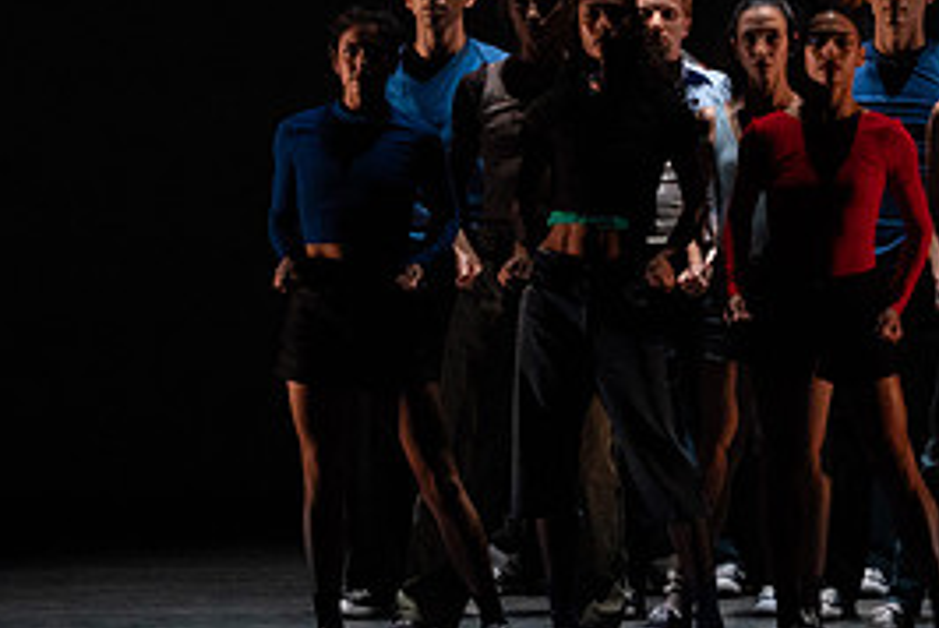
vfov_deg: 3.2
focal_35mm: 436
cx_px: 727
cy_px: 44
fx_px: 11385
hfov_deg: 4.7
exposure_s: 1/400
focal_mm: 200
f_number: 5
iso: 8000
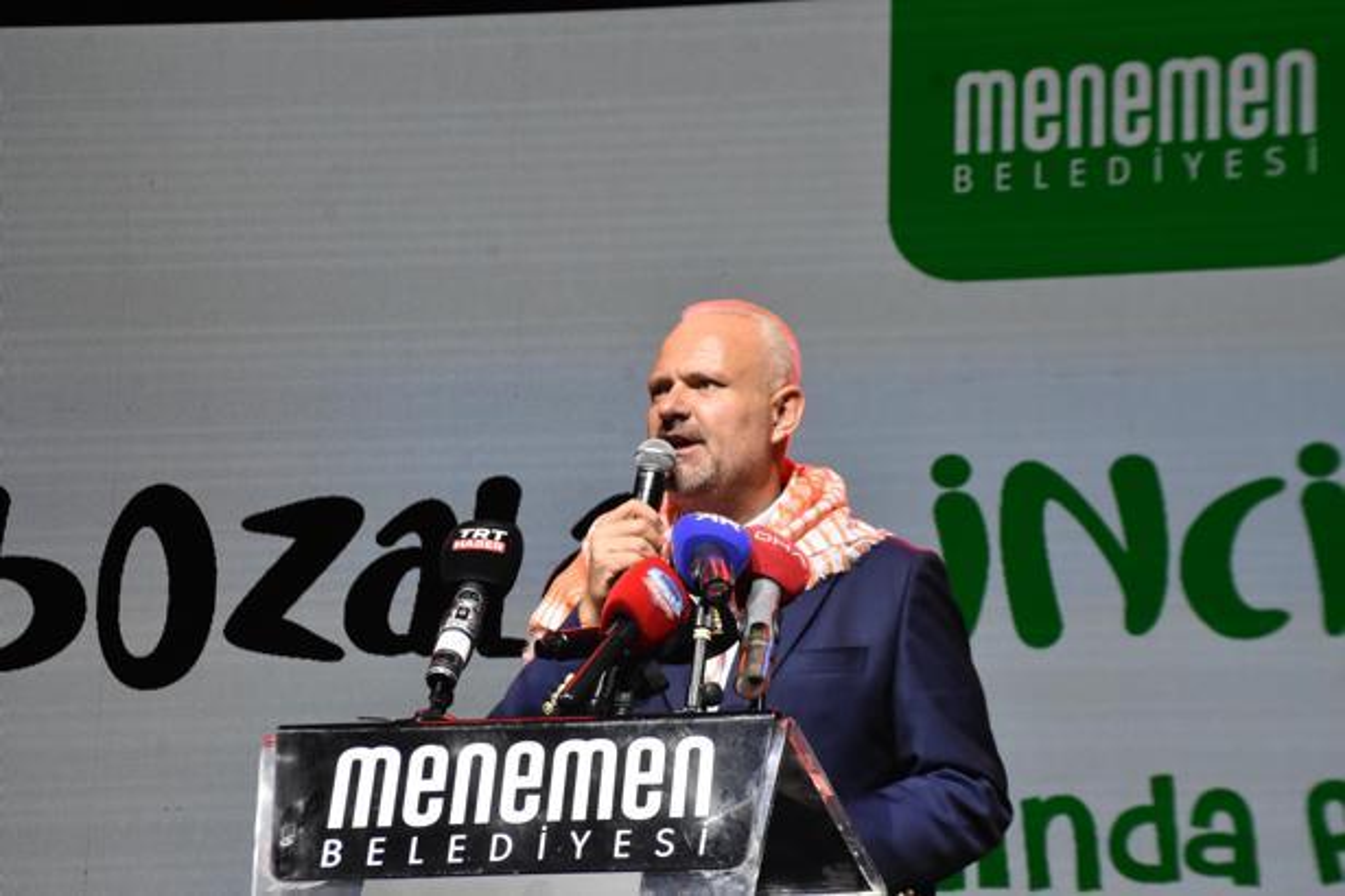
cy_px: 448
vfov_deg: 11.4
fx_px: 4483
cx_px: 672
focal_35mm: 120
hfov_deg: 17.1
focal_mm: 80
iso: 3200
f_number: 11
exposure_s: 1/500
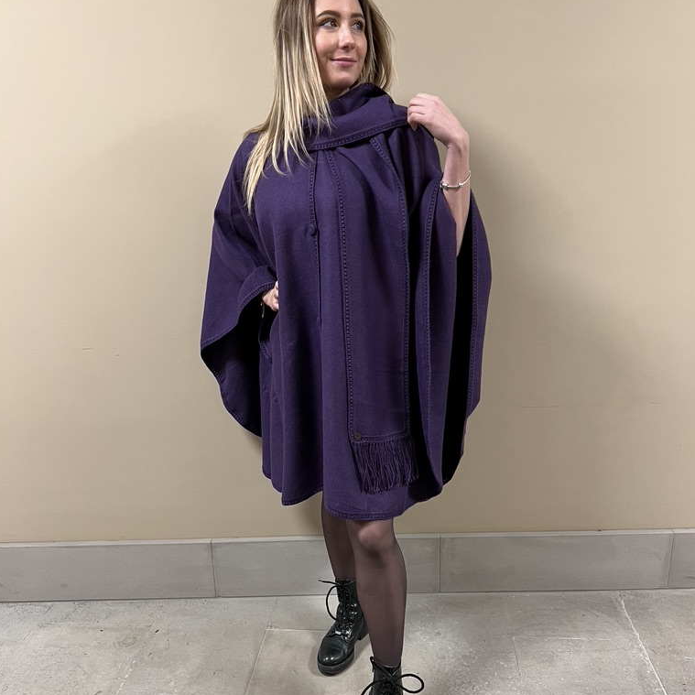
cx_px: 346
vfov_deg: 52.2
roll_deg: +1.6
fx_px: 704
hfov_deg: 52.5
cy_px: 414
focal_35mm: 31
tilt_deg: -19.0
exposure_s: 1/50
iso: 160
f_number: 1.5
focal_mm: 5.7
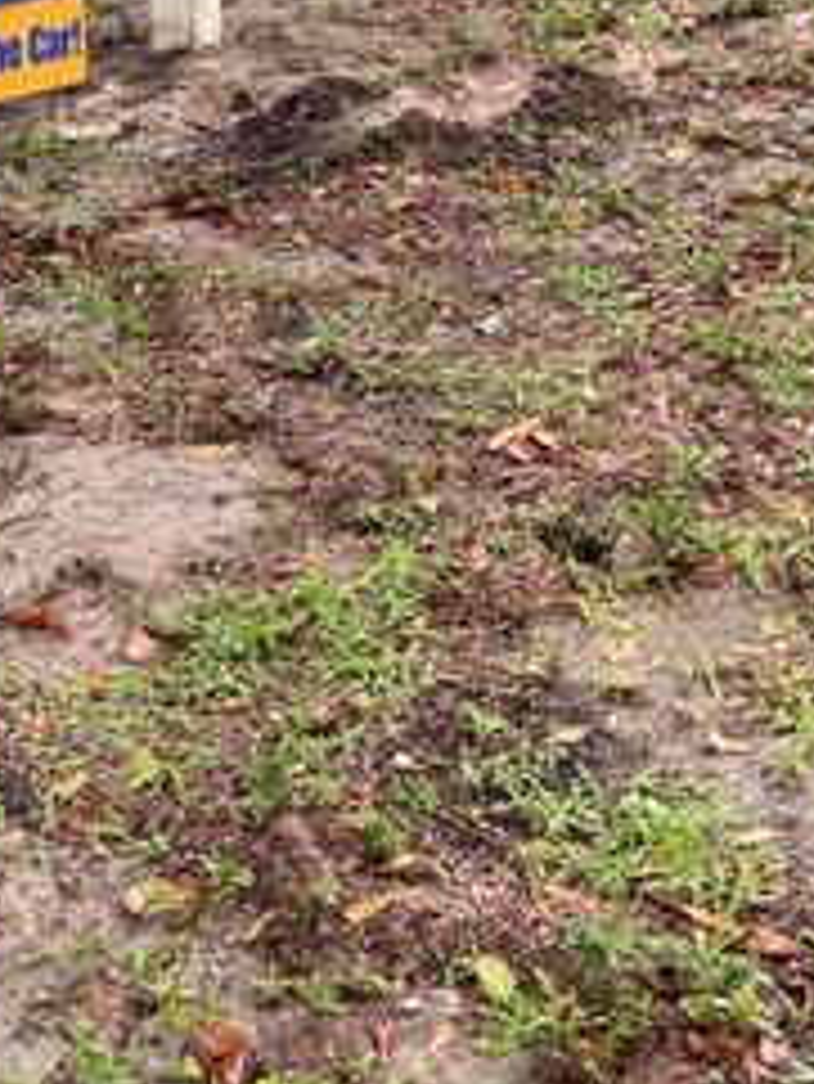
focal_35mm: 72
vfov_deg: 24.5
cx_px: 481
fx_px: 2255
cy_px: -214
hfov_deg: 20.4
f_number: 1.8
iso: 40
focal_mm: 4.25
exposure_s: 1/122
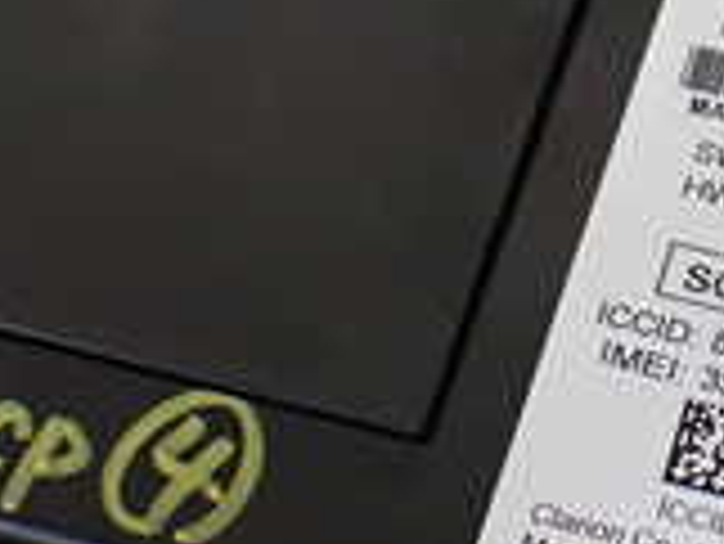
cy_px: 220
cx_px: 661
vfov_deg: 13.2
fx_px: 2344
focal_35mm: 112
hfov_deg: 17.3
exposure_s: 1/125
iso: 500
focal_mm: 5.4
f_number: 2.3
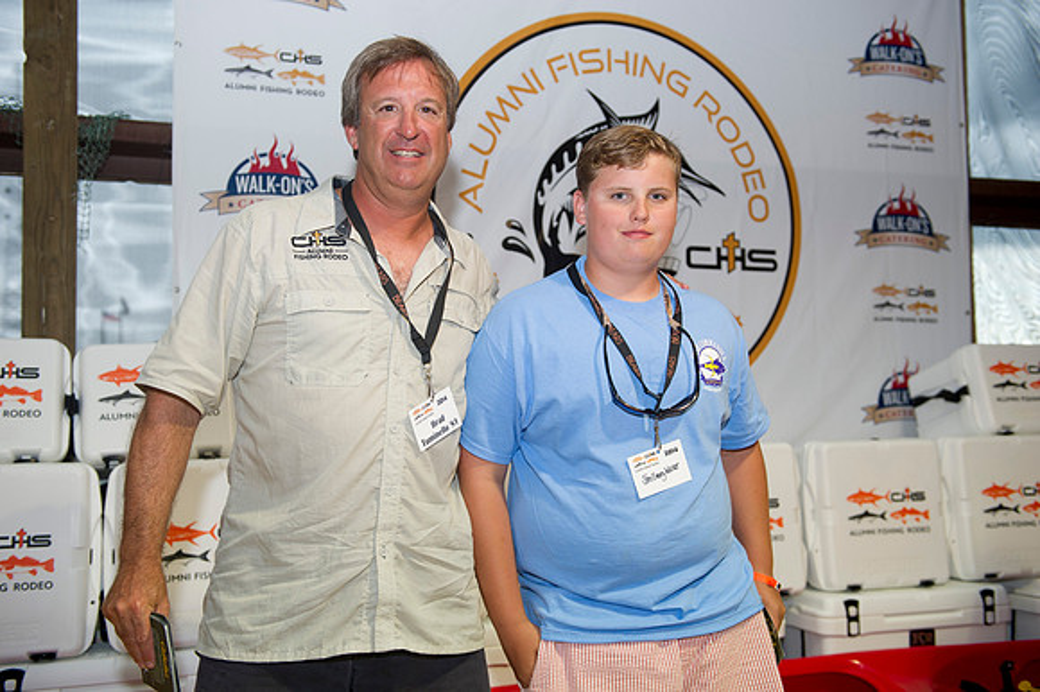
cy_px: 346
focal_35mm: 36
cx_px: 520
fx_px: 1039
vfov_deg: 36.8
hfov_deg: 53.2
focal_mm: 36
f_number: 3.5
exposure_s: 1/250
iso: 500
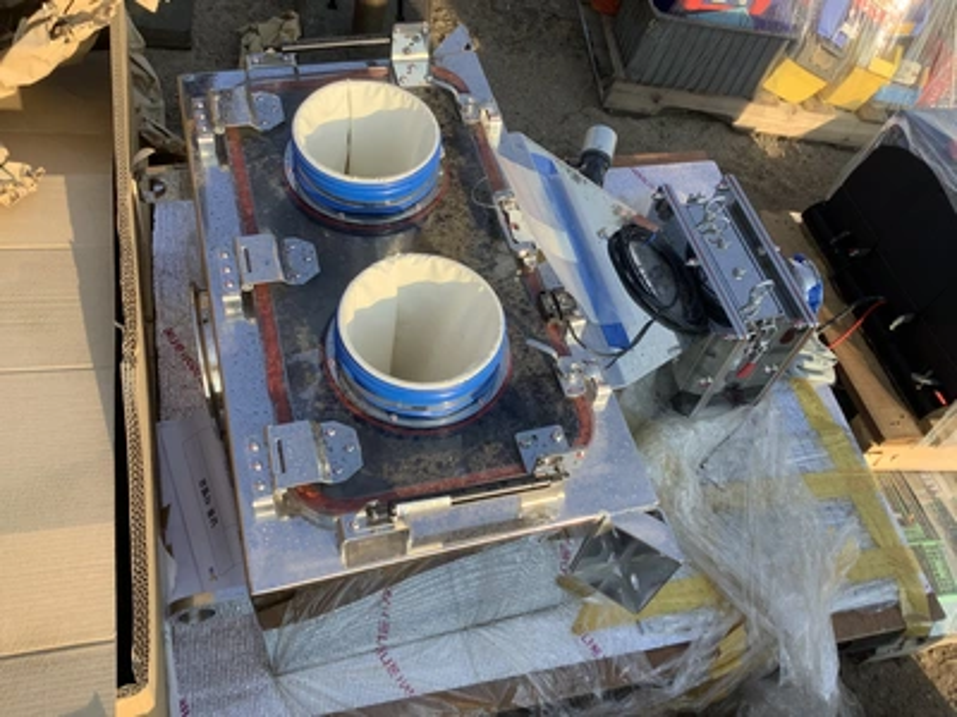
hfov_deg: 58.4
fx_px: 857
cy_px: 358
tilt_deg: -52.8
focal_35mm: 31
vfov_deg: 45.4
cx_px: 478
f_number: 2.4
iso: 25
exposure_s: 1/429
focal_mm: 3.3
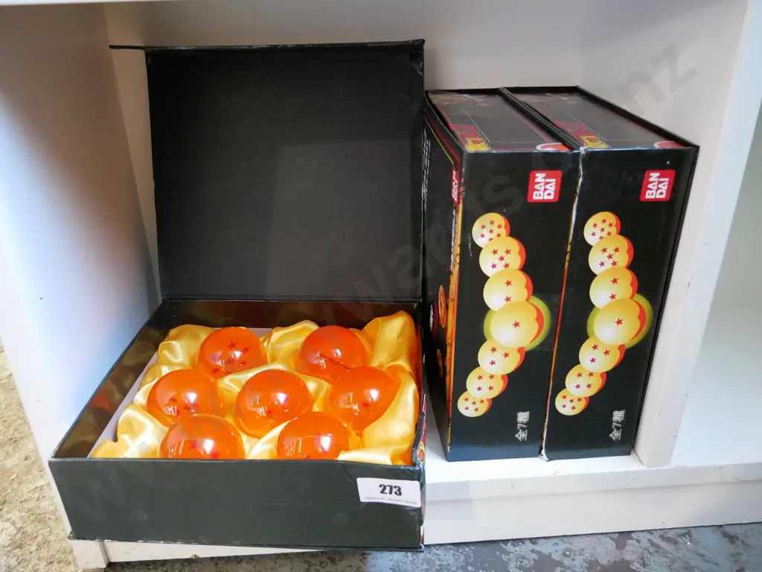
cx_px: 381
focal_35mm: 30
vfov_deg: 46.8
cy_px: 286
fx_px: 660
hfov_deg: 60.0
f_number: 3.7
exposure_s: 1/30
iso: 3200
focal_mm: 15
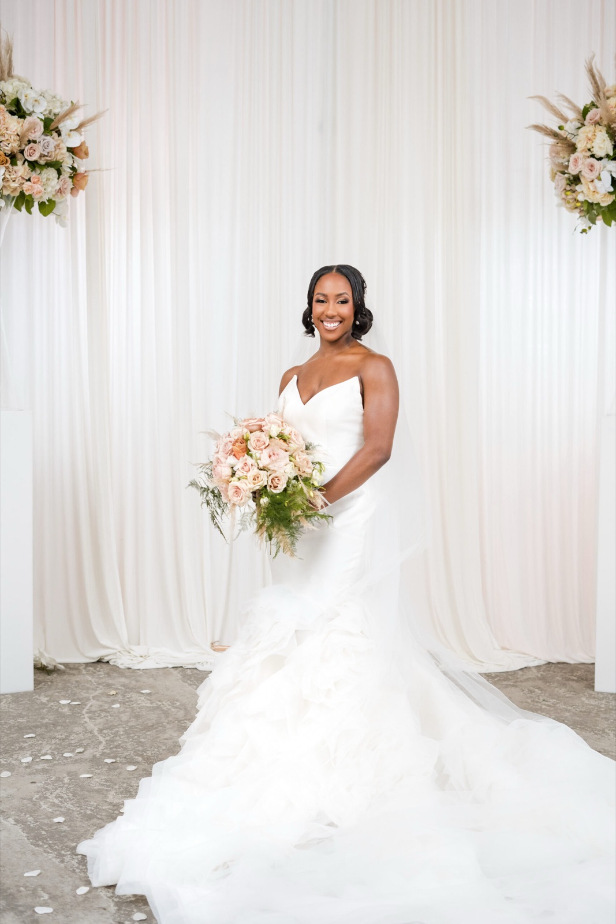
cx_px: 308
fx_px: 1283
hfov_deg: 27.0
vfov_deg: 39.6
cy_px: 462
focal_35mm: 50
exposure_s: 1/200
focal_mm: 50
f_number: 4
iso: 2500
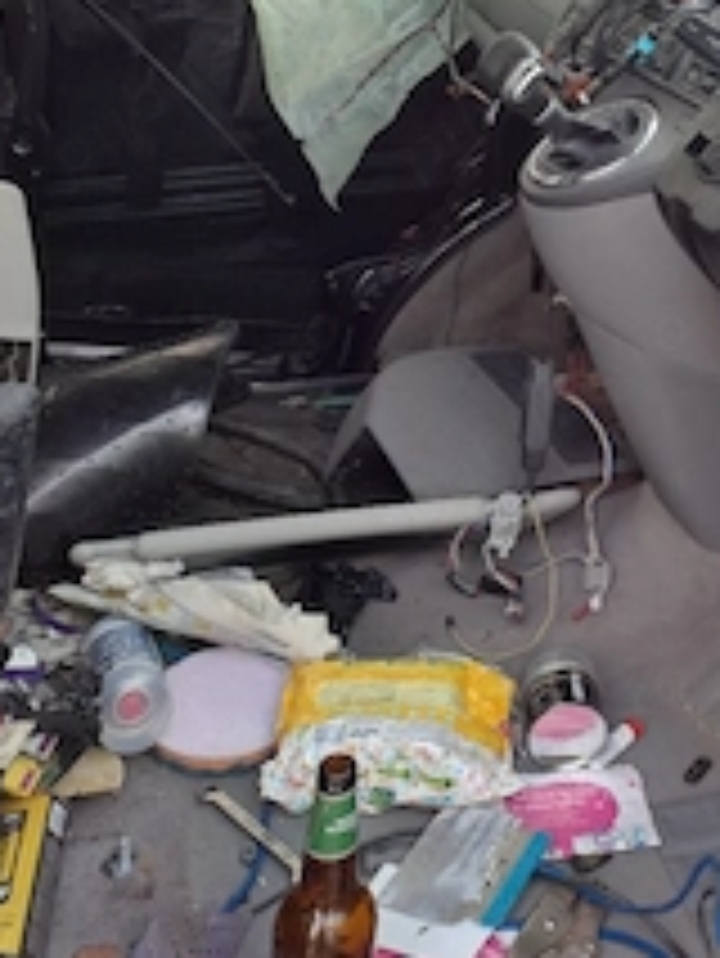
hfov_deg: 29.7
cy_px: 121
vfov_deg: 38.1
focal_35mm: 47
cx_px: 634
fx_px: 1302
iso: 40
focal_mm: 4.65
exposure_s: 1/50
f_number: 1.8
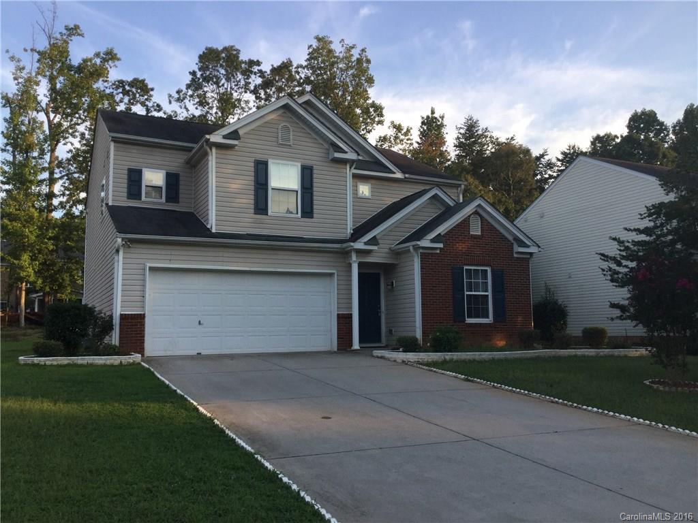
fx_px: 625
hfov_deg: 58.4
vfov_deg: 45.4
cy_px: 262
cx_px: 349
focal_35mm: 31
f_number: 2.4
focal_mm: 3.3
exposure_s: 1/212
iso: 25
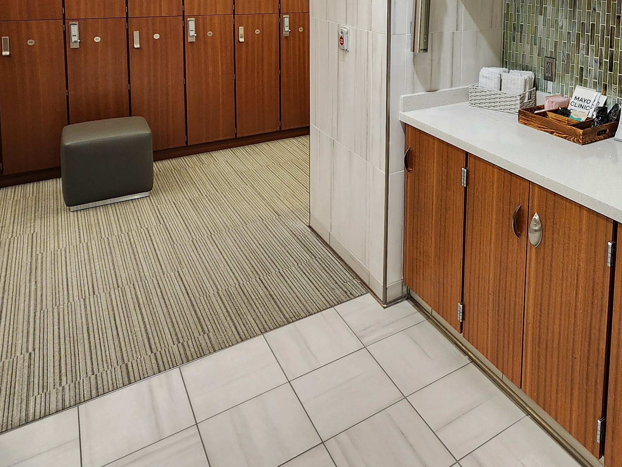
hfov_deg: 62.1
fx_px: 485
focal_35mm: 27
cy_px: 19
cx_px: 457
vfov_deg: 44.9
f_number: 2.2
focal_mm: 2.2
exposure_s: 1/60
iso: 160
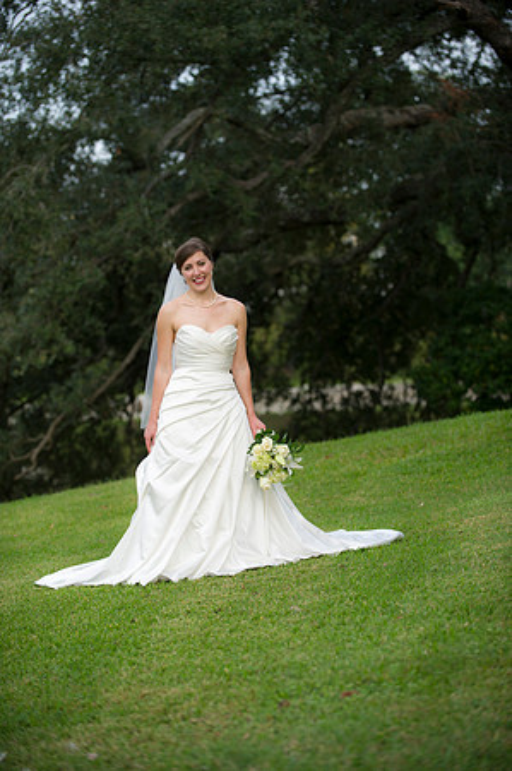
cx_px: 256
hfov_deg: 13.4
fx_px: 2181
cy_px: 386
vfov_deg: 20.0
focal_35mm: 102
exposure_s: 1/800
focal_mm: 102
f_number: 2.8
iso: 320
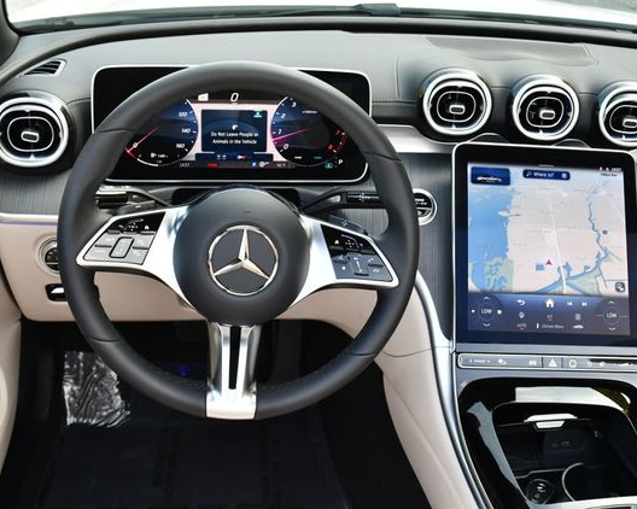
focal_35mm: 41
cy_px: 252
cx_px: 334
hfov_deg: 44.8
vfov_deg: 36.5
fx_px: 773
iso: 400
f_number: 4
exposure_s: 1/250
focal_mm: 18
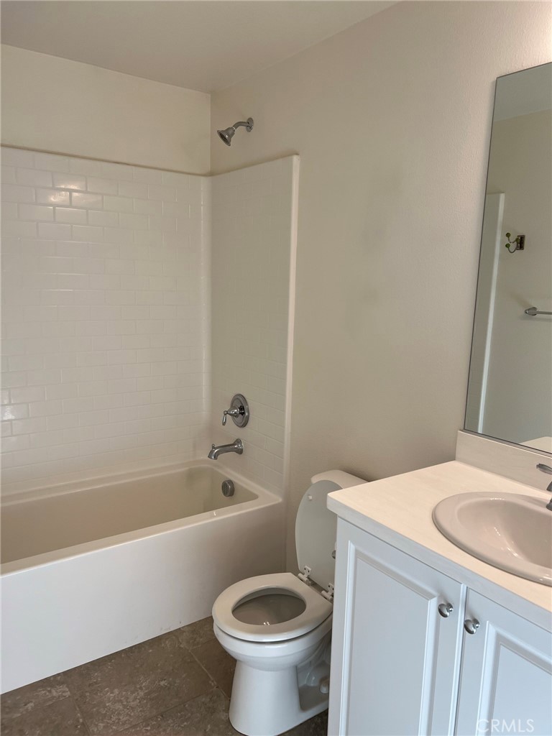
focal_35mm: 26
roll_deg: -2.6
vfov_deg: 67.3
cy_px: 368
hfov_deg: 53.1
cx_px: 276
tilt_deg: -10.3
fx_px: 553
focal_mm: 5.7
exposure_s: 1/294
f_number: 1.5
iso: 50
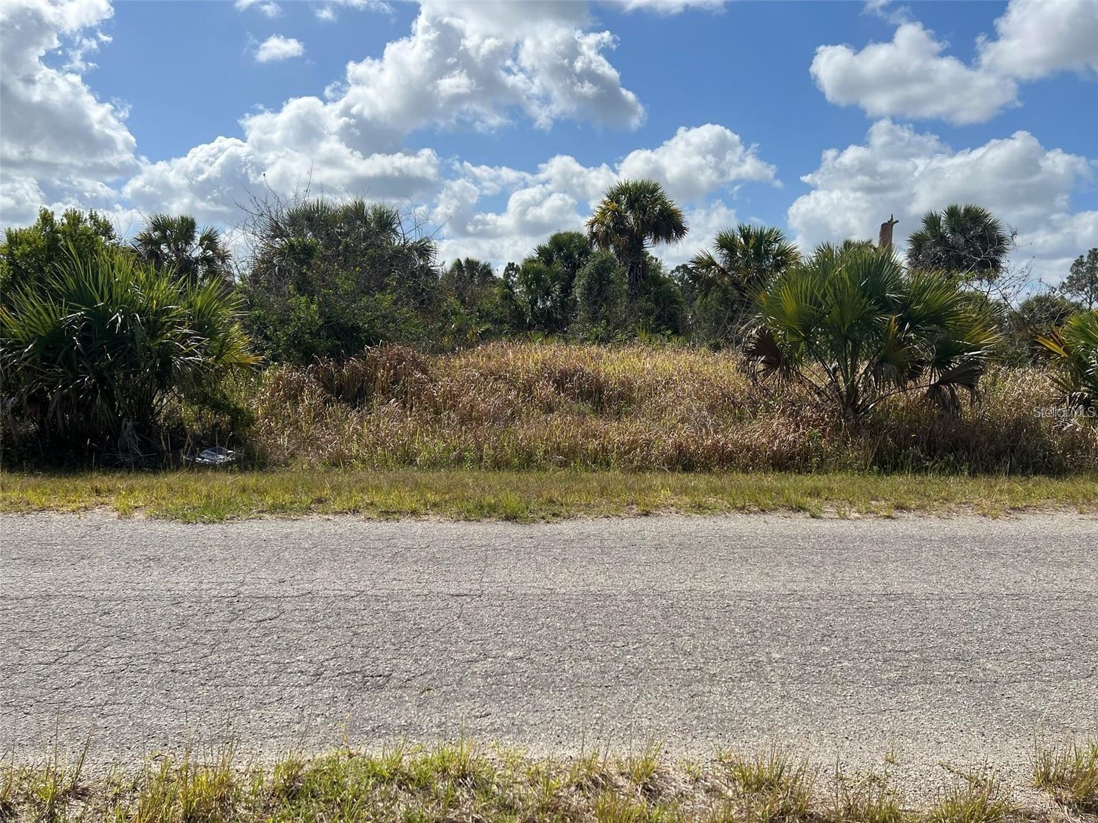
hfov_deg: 67.3
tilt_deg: -4.3
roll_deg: -0.7
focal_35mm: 26
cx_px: 549
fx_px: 825
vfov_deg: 53.1
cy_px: 412
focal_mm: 5.7
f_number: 1.5
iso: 50
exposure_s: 1/7463
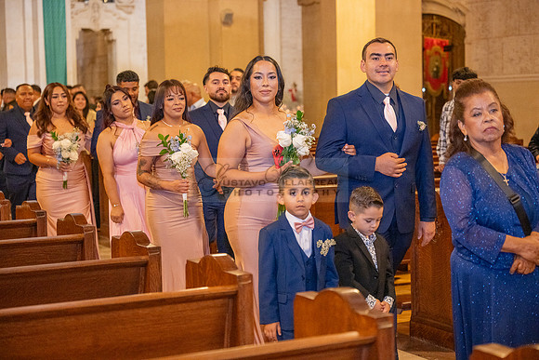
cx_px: 270
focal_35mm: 70
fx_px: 1048
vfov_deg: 19.5
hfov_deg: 28.8
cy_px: 180
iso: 2000
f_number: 3.5
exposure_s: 1/200
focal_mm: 70
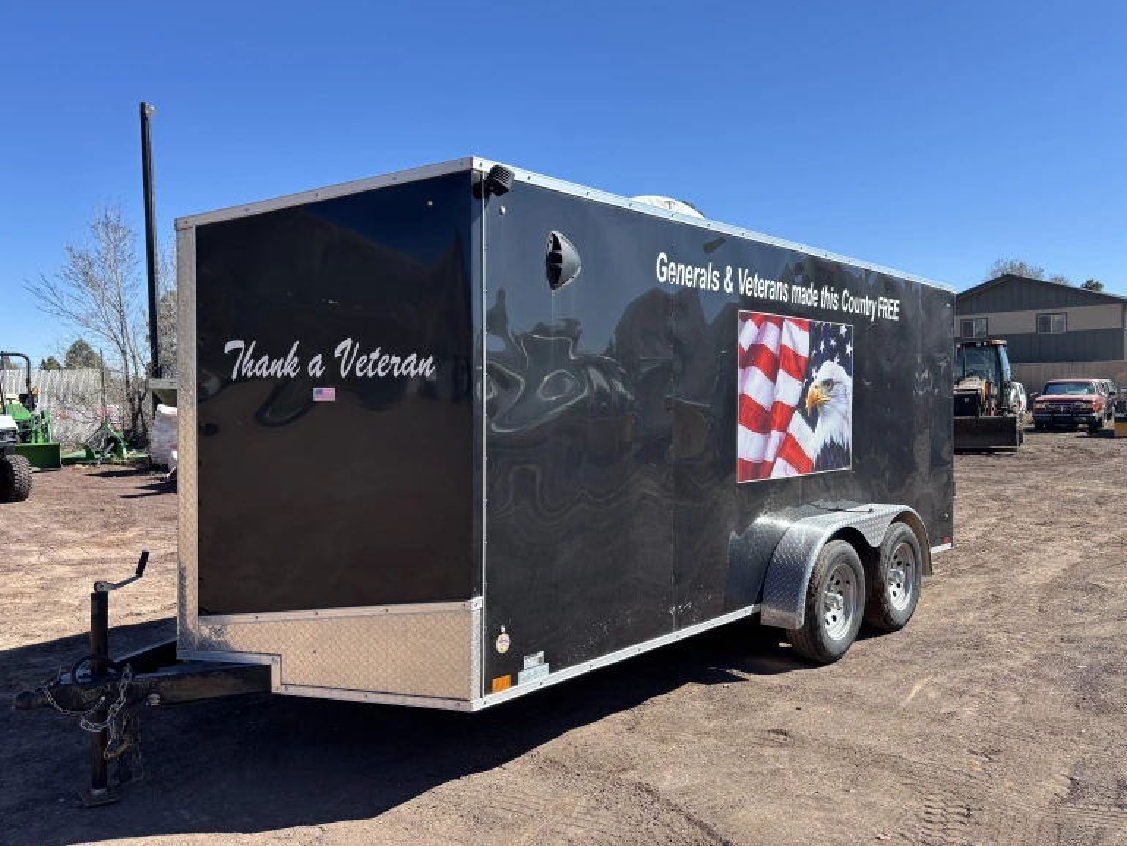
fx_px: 879
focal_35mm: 27
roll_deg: +1.5
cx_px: 550
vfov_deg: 51.4
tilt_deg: -2.1
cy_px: 410
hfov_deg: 65.3
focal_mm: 5.96
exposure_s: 1/1876
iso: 50
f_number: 1.6
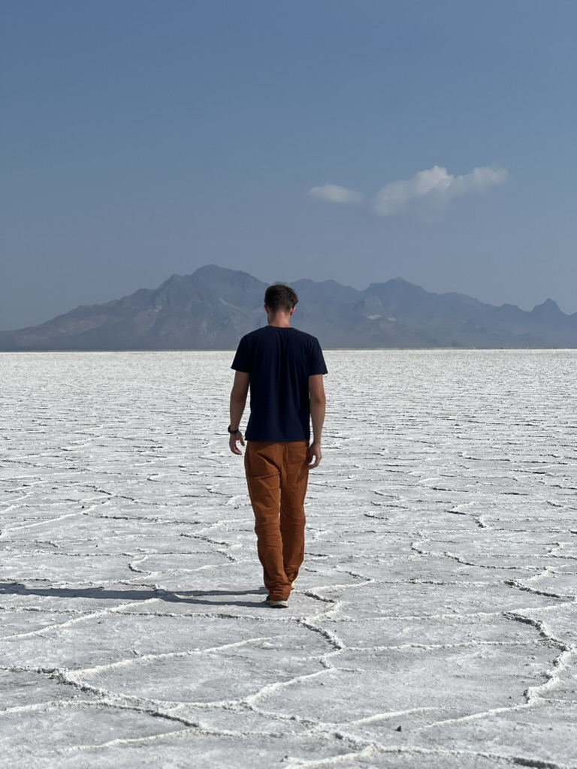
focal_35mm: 77
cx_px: 288
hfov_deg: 19.1
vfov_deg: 25.3
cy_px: 384
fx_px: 1711
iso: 32
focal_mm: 9
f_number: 2.8
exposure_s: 1/2801
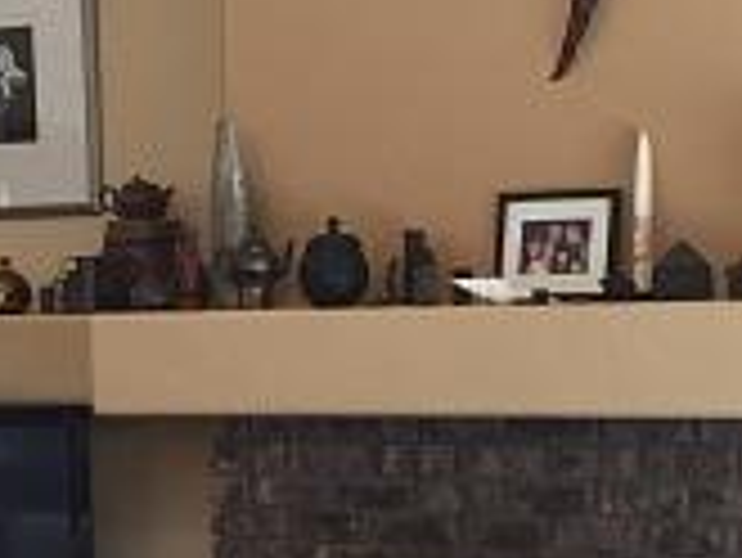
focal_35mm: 143
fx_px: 3067
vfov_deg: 10.3
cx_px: 202
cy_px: 621
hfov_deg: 13.8
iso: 32
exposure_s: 1/30
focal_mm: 4.15
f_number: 2.2
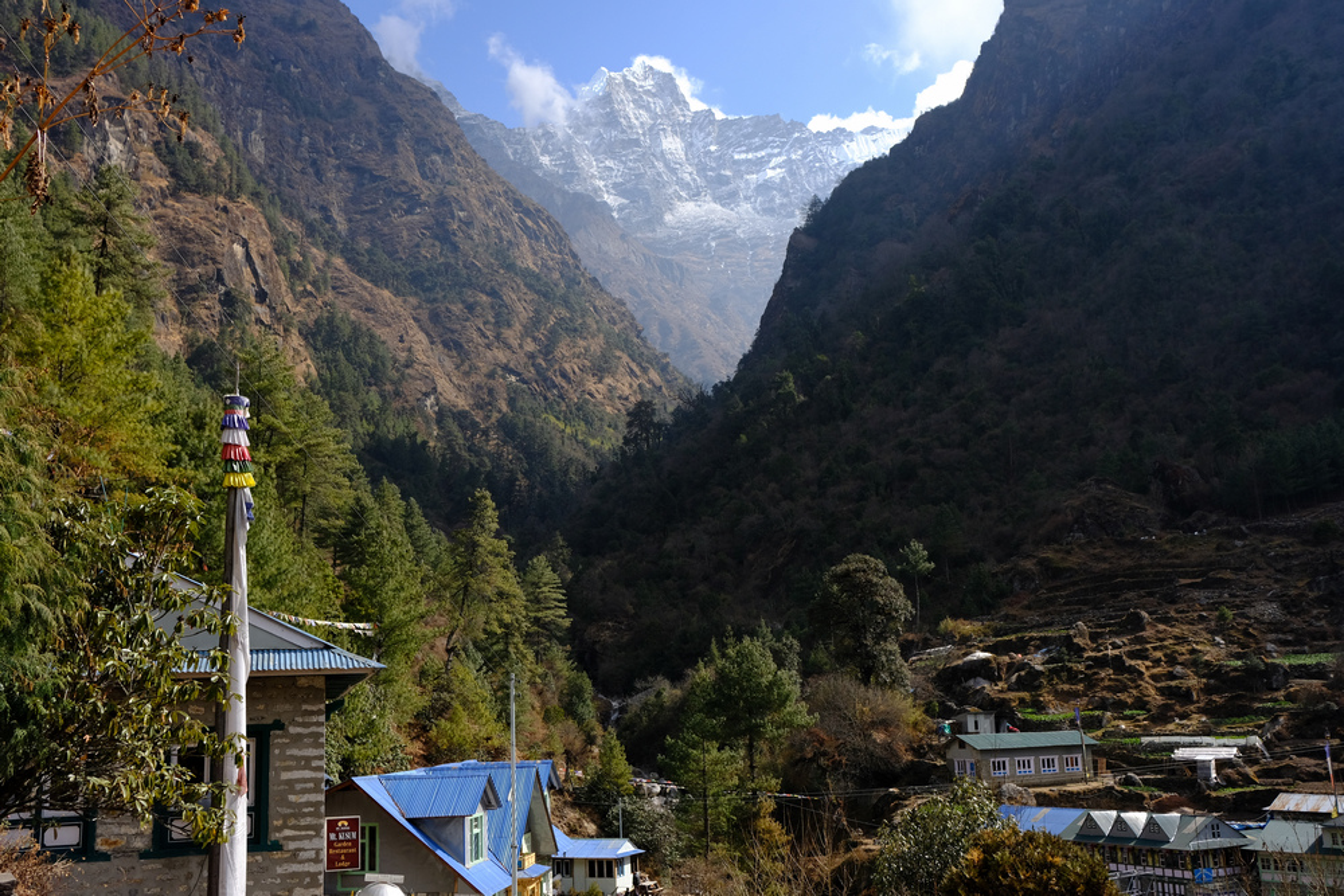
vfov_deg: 37.9
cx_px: 672
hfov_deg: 54.4
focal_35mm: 35
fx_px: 1307
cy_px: 448
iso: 400
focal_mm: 23
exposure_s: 1/1100
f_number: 5.6
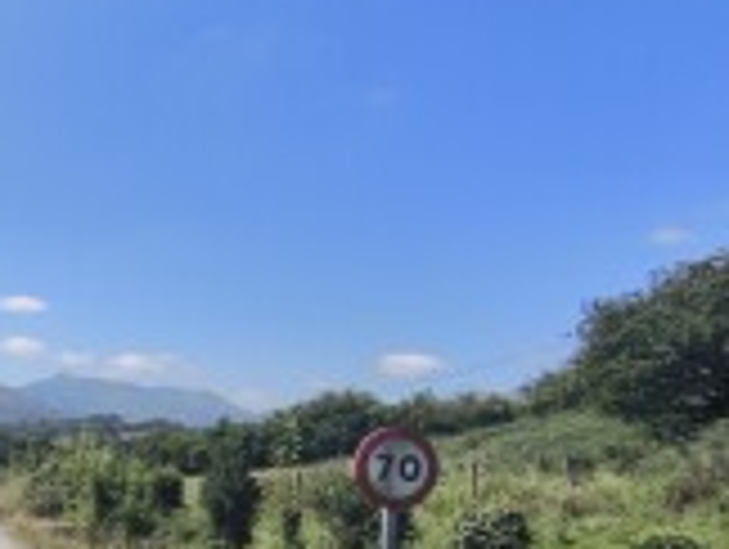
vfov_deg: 36.9
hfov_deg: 38.8
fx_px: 780
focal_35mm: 37
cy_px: 468
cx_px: -117
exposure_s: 1/1417
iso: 50
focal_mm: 1.91
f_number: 2.2
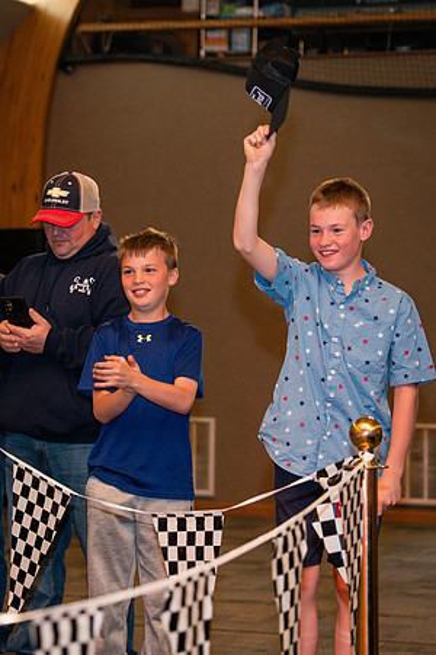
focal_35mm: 127
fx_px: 2301
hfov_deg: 10.8
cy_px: 267
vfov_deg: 16.2
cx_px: 118
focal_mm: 70
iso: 800
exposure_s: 1/250
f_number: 3.2
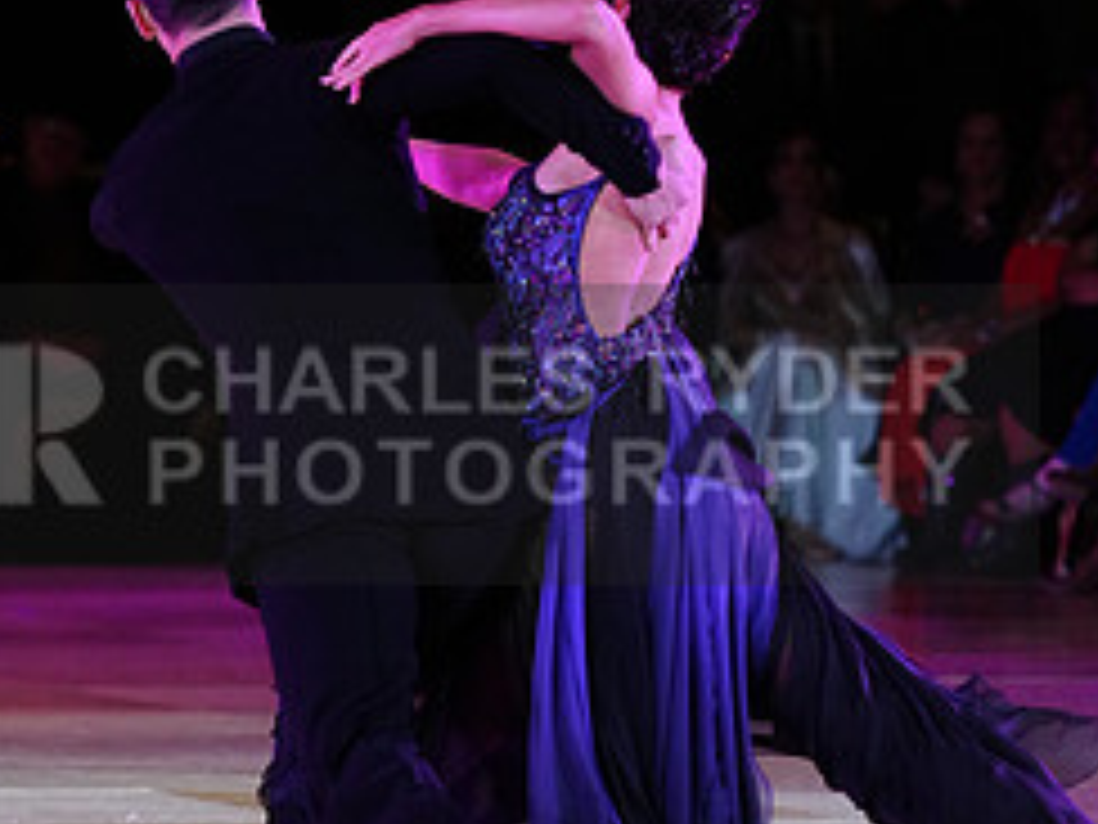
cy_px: 437
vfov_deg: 3.8
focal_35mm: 393
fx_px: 12466
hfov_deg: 5.0
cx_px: 421
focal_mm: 172
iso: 2500
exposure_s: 1/400
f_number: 4
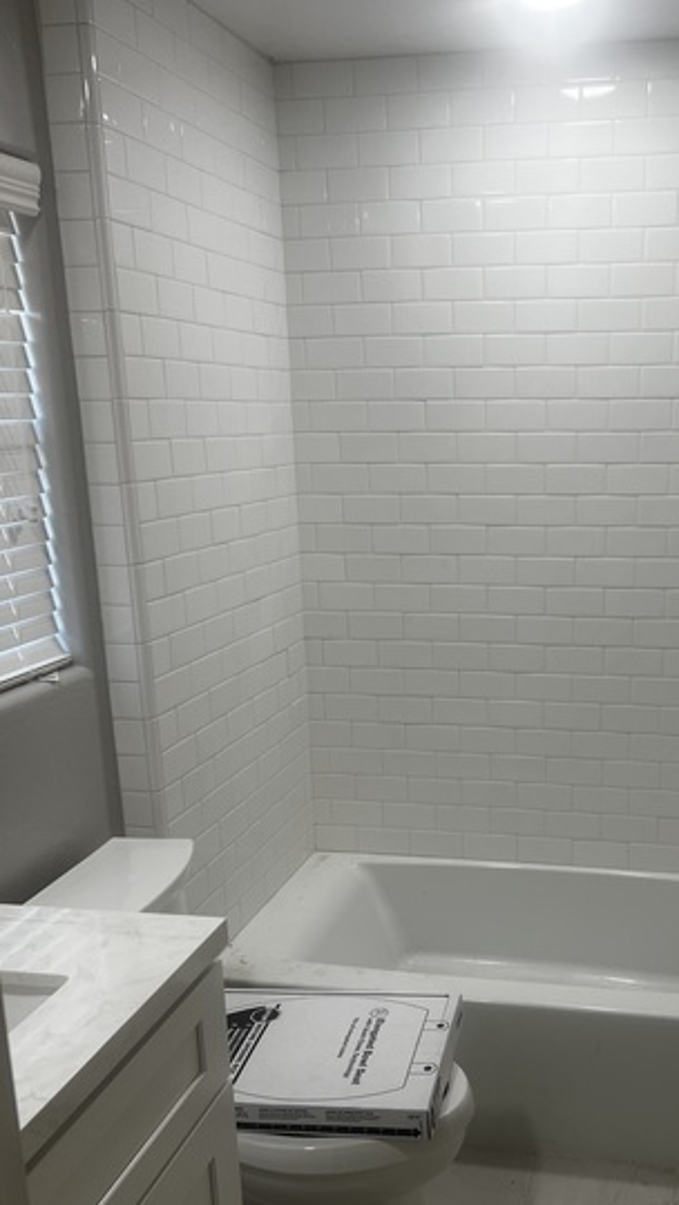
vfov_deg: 56.4
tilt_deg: -13.8
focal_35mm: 35
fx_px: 1120
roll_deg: +1.6
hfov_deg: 33.1
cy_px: 688
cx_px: 505
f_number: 1.5
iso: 40
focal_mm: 5.7
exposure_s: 1/120
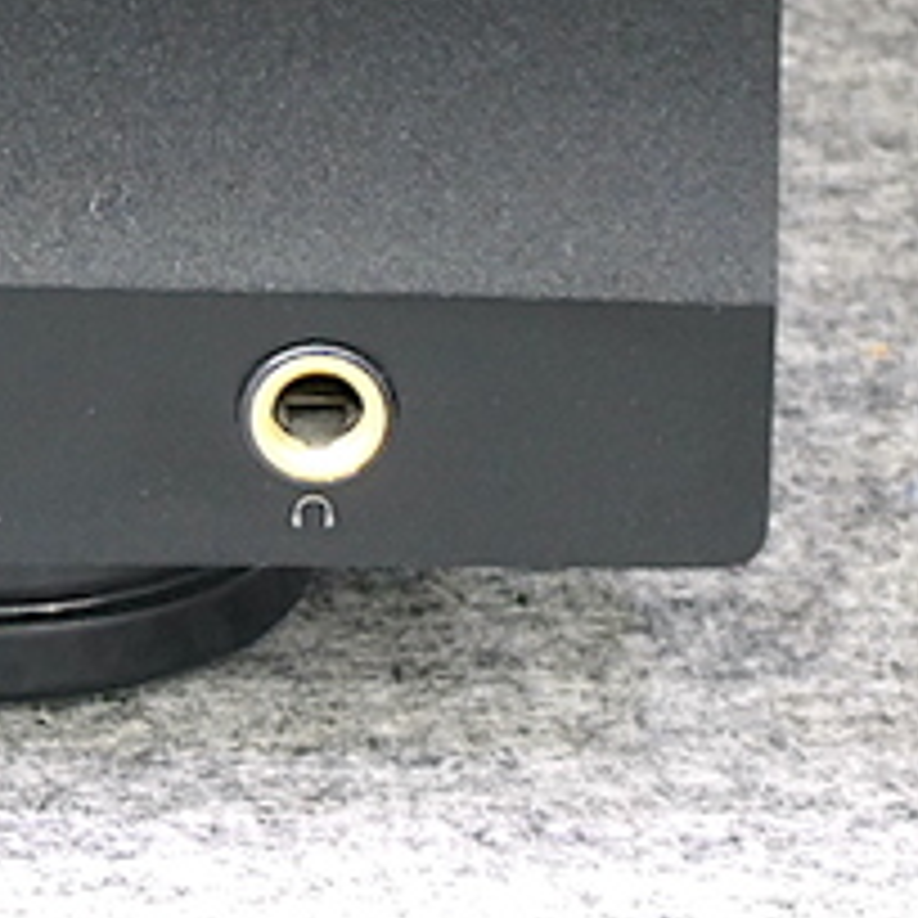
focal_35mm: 716
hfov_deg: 2.4
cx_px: -986
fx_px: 21482
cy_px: -117
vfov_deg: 2.4
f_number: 5.6
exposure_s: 2
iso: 100
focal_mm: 30.9
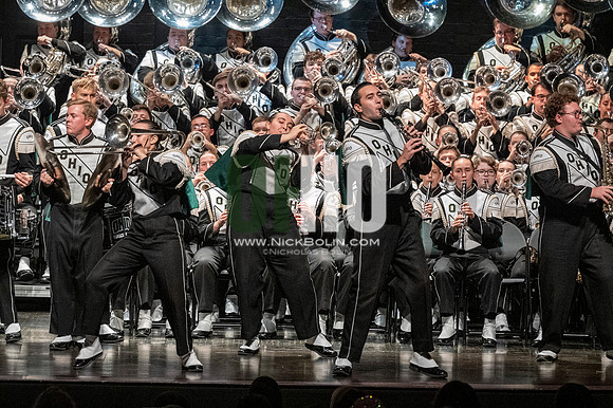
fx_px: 3948
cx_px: 306
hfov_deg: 8.9
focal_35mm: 232
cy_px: 204
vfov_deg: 5.9
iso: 6400
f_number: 4
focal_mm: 155
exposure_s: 1/500
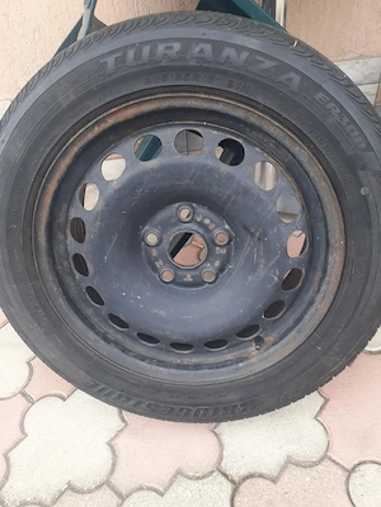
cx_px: 190
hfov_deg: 51.4
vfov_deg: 65.3
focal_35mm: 27
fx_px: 396
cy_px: 254
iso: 40
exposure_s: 1/50
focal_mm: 3.6
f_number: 1.9
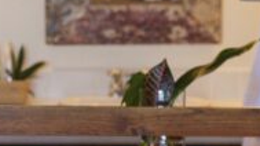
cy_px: 150
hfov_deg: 7.5
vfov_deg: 4.3
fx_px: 1957
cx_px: -43
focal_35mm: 284
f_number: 4
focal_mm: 50
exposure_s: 1/100
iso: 400
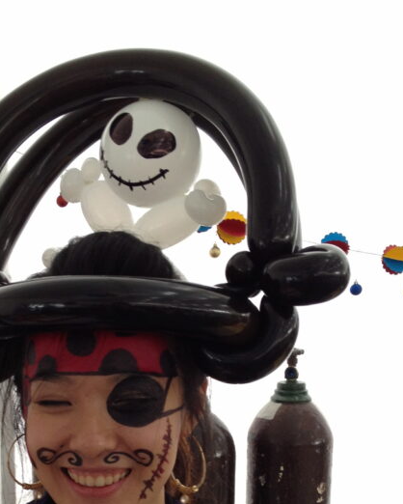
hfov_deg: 22.6
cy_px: 453
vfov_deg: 27.3
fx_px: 998
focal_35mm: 67
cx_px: 106
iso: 100
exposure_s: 1/20
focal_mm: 4.28
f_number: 2.4
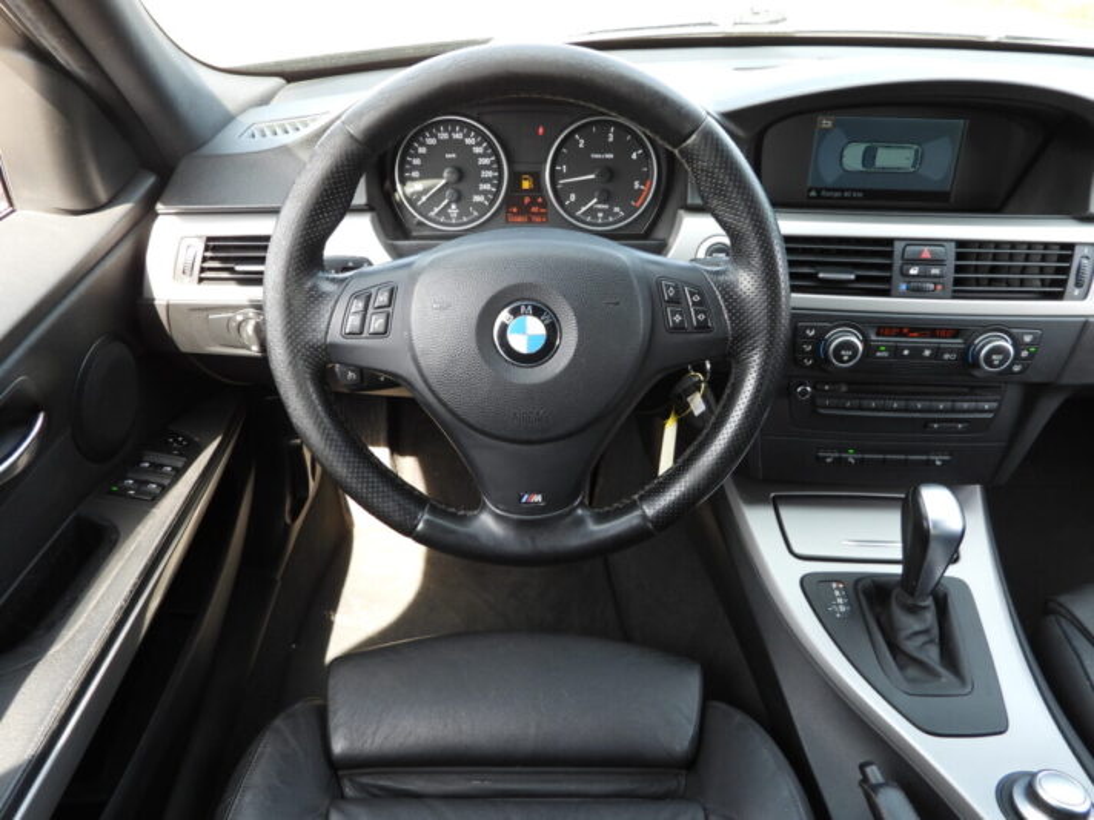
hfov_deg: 71.6
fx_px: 758
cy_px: 410
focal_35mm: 24
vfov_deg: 56.8
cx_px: 547
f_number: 2.8
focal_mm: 4.3
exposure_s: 1/80
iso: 100
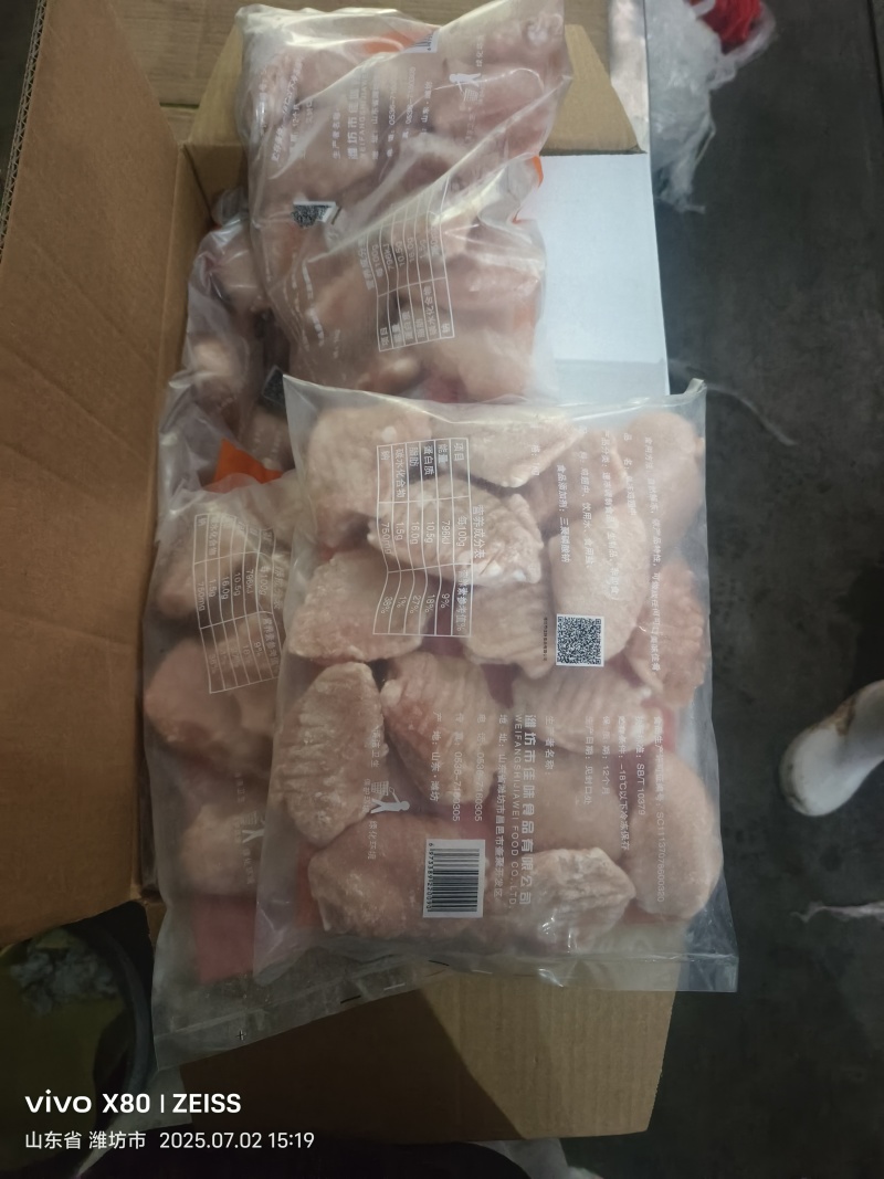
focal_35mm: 23
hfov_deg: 58.9
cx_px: 442
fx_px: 783
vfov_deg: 73.9
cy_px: 590
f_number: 1.75
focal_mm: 5.5
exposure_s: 1/100
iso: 10837
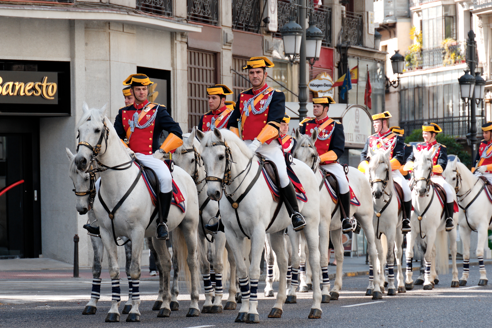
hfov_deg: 13.0
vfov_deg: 8.7
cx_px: 246
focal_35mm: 158
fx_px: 2152
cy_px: 164
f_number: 6.3
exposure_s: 1/80
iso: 100
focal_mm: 105
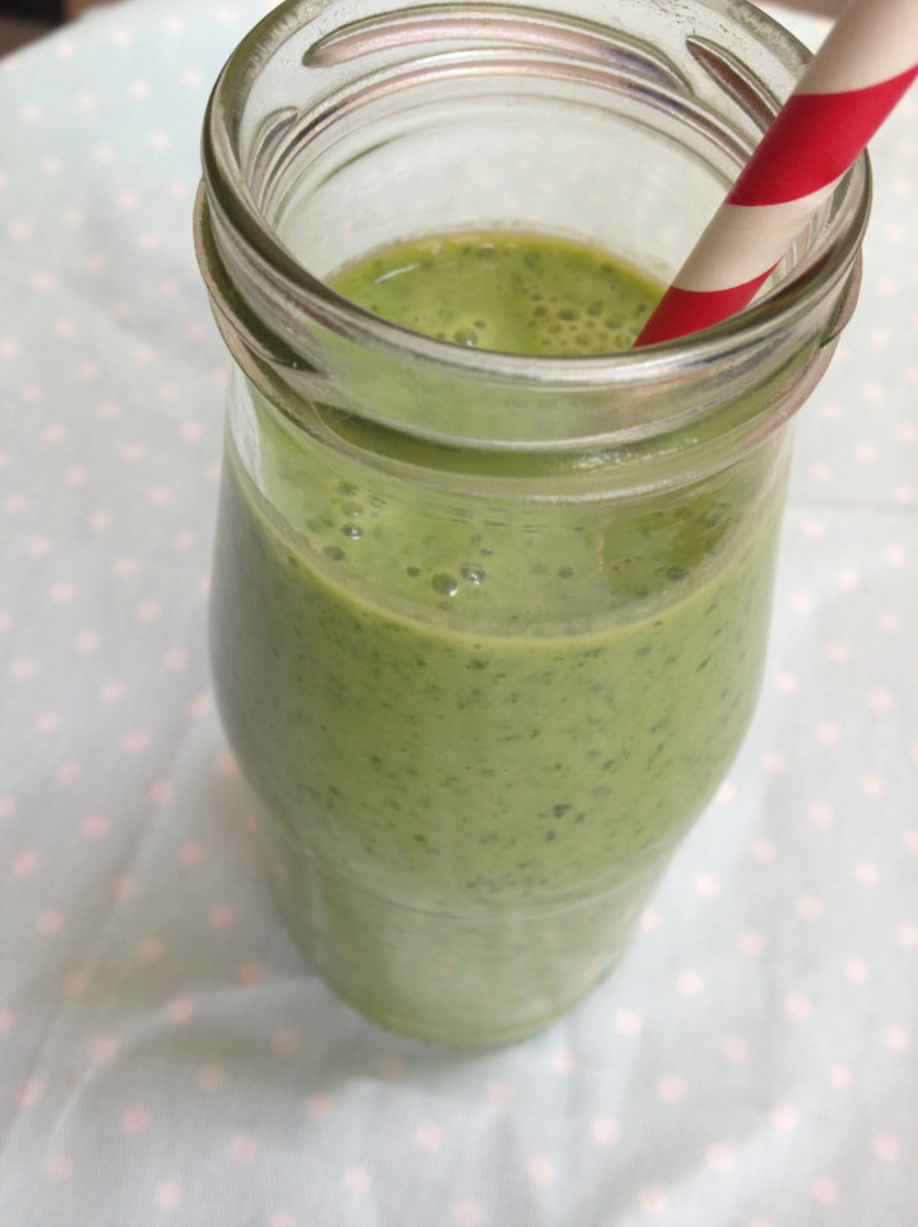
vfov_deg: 55.4
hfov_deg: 42.9
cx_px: 459
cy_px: 614
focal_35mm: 33
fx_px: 1169
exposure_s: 1/60
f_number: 2.4
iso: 50
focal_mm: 4.12
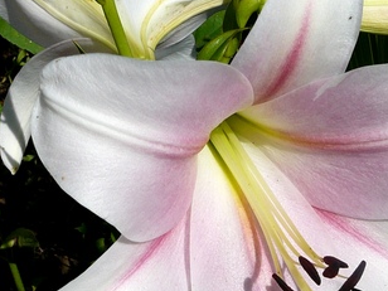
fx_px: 560
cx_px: 254
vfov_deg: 29.1
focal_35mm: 50
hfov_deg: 37.8
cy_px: 168
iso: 80
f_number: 5
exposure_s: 1/800
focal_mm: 5.2
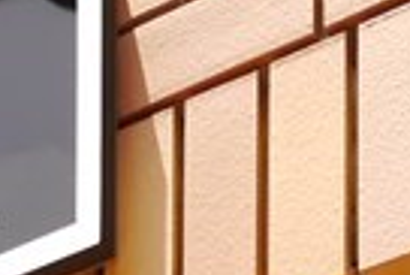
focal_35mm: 137
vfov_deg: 6.2
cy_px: 1369
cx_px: 380
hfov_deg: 14.8
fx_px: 1562
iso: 160
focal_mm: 7
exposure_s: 1/400
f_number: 4
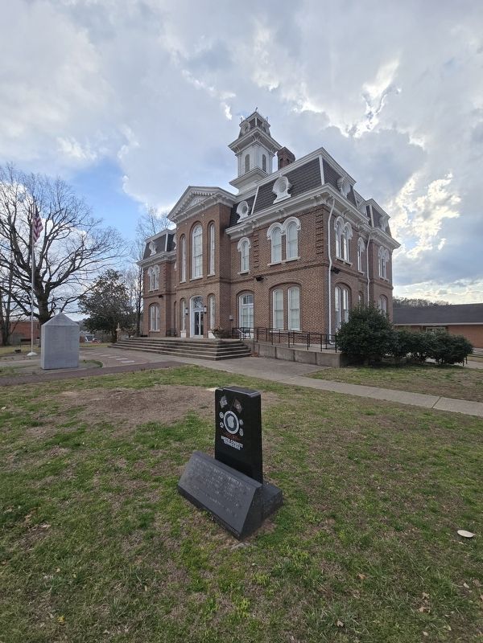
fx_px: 242
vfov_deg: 106.2
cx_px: 242
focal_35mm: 13
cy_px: 322
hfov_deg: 89.9
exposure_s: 1/1501
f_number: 2.2
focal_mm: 2.2
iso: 50
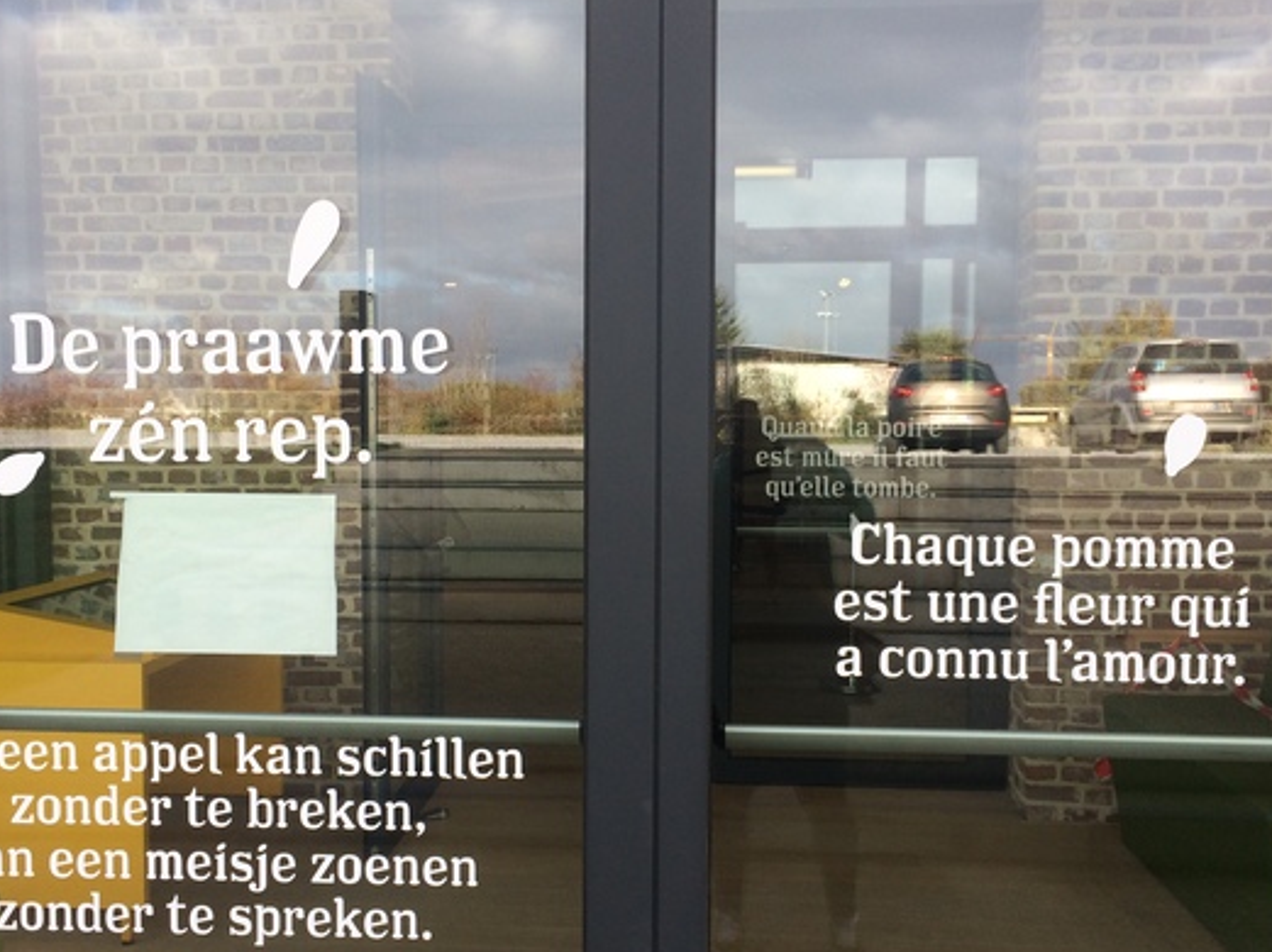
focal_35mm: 39
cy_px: 509
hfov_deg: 47.9
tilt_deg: -6.4
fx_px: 1432
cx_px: 623
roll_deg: -0.1
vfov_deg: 36.8
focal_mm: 4.15
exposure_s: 1/289
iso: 32
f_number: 2.2
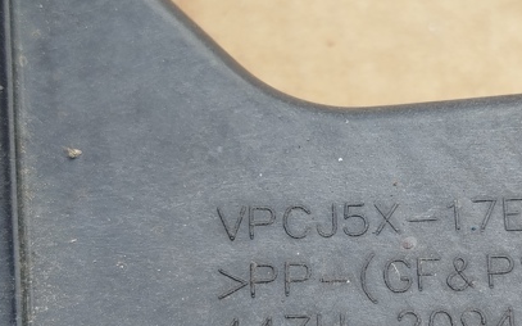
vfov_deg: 16.2
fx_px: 1138
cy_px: 226
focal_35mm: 80
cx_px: 389
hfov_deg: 25.5
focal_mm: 5.31
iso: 50
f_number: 1.7
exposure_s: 1/100
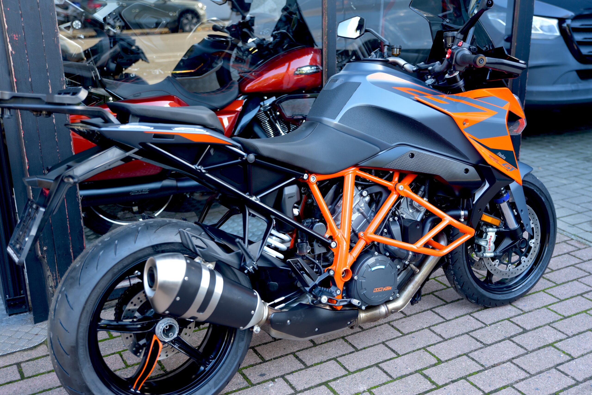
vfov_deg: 31.9
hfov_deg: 46.4
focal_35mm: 42
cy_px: 198
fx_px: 691
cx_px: 296
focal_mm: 42
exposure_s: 1/60
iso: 200
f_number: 2.8
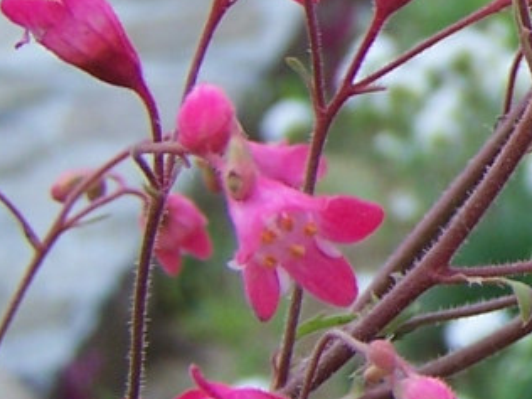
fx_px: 2367
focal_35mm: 154
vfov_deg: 9.6
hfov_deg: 11.8
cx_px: 963
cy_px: 20
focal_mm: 6.3
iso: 80
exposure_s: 1/500
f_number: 2.8
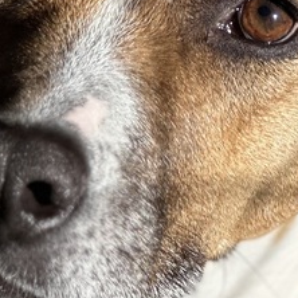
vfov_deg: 5.7
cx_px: 193
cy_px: 7
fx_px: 2980
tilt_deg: -55.3
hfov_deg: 5.7
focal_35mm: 306
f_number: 2.8
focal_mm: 9
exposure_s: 1/943
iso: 32
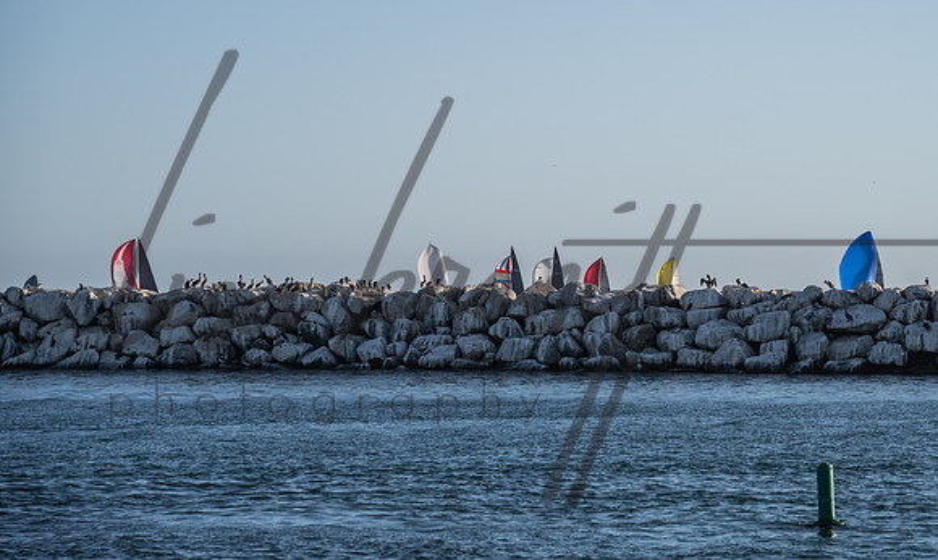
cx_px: 580
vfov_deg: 7.6
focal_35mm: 167
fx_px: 4227
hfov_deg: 12.7
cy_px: 194
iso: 320
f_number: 6.3
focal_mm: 125
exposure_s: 1/1600
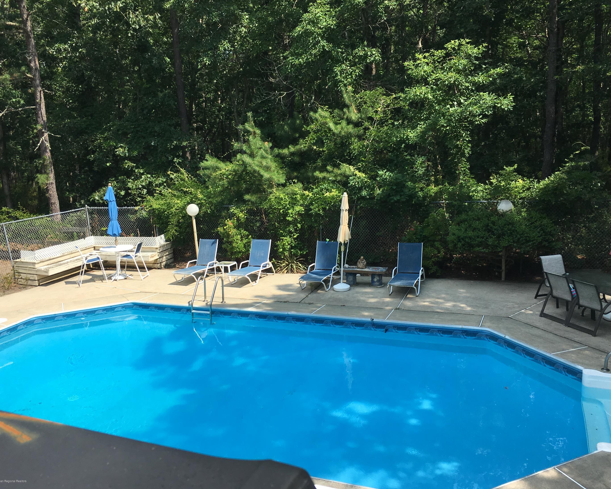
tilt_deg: -11.6
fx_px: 561
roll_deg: +1.9
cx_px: 306
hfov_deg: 57.2
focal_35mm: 31
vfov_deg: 47.1
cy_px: 246
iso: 25
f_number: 2.2
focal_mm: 4.15
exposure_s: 1/1221
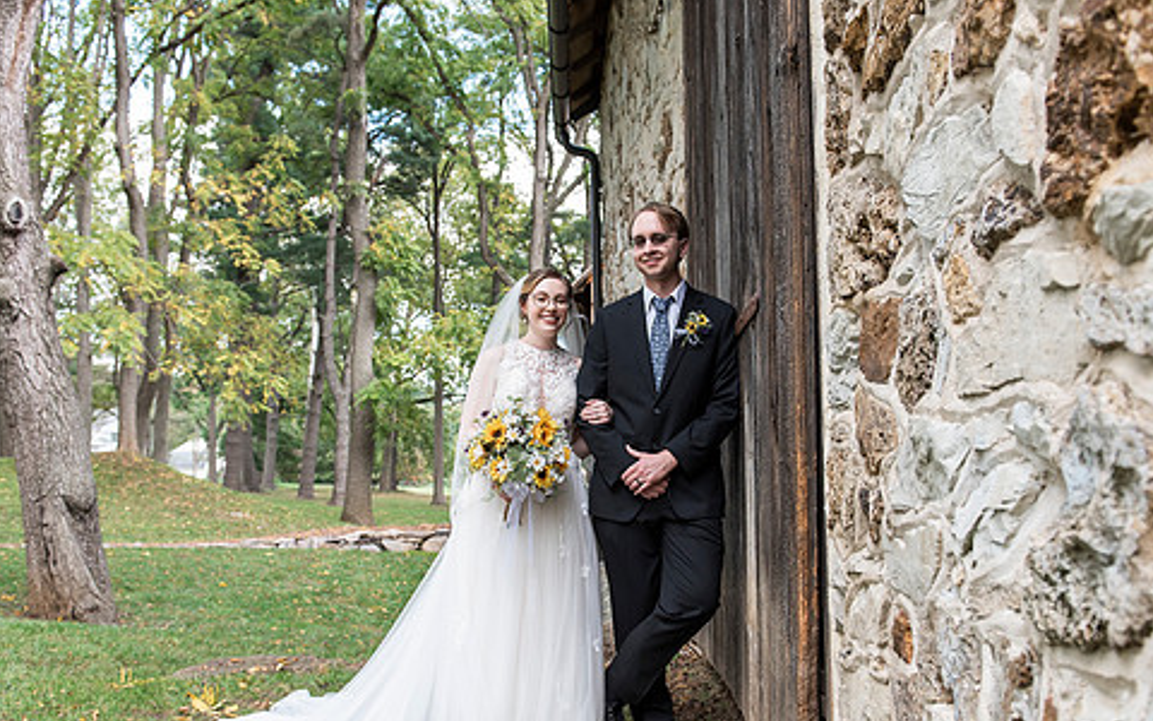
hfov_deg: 50.4
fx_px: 1225
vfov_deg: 32.7
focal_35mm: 39
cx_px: 562
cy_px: 436
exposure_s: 1/320
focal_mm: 31
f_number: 4
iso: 400
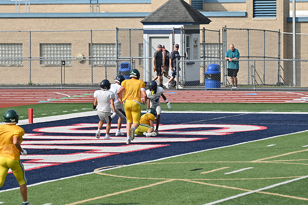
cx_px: 154
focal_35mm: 270
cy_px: 102
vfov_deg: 5.1
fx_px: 2310
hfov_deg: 7.6
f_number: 5.6
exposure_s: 1/800
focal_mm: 180
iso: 100
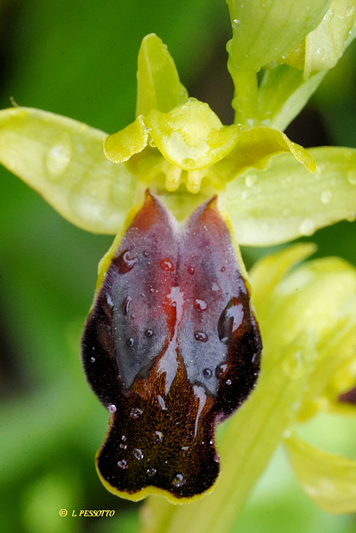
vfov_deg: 22.6
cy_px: 266
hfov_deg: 15.2
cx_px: 178
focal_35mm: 90
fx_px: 1334
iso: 10000
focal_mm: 90
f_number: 18
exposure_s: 1/100
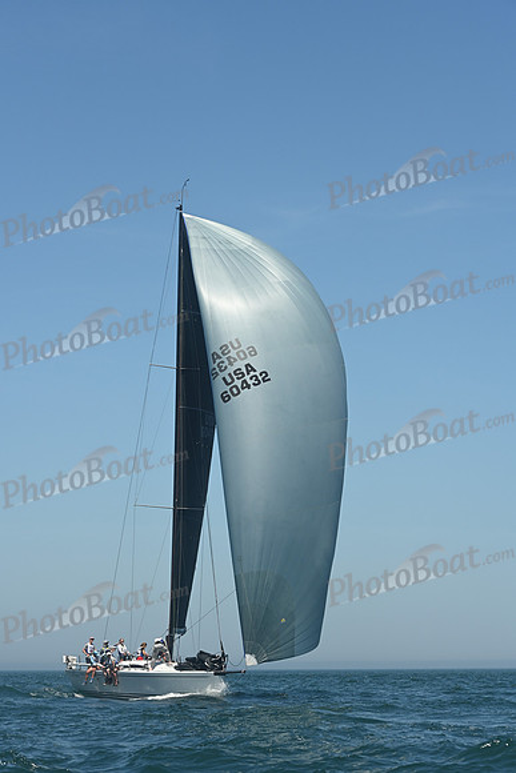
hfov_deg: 14.9
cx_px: 258
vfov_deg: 22.1
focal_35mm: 92
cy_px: 386
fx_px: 1977
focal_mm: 92
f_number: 8
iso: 320
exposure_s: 1/1000
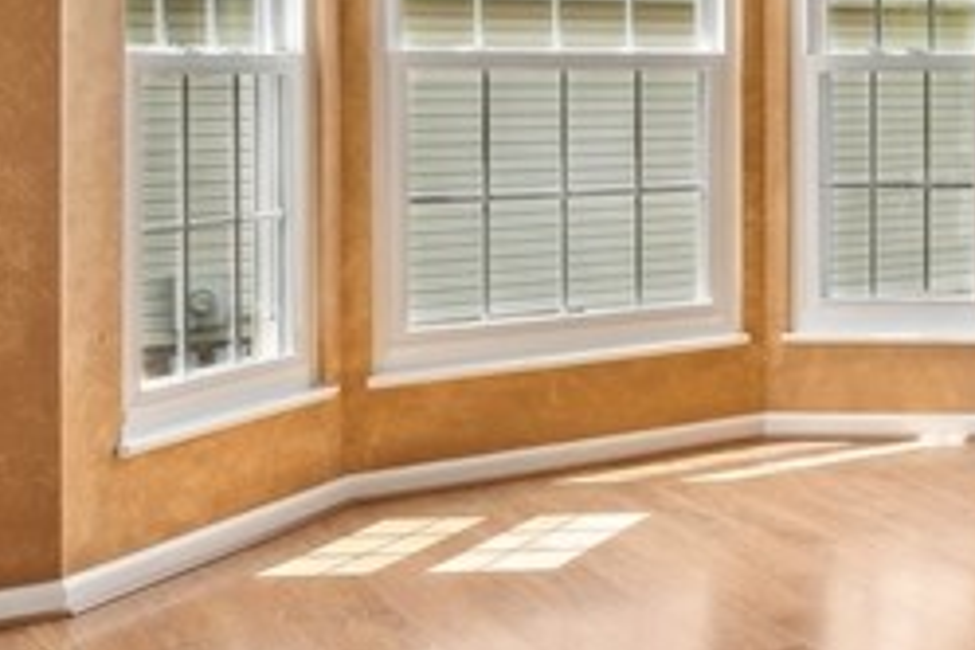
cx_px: 1459
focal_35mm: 61
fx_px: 1652
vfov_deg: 21.8
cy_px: 86
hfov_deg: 25.1
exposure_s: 1/2.5
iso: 50
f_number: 11
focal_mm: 14
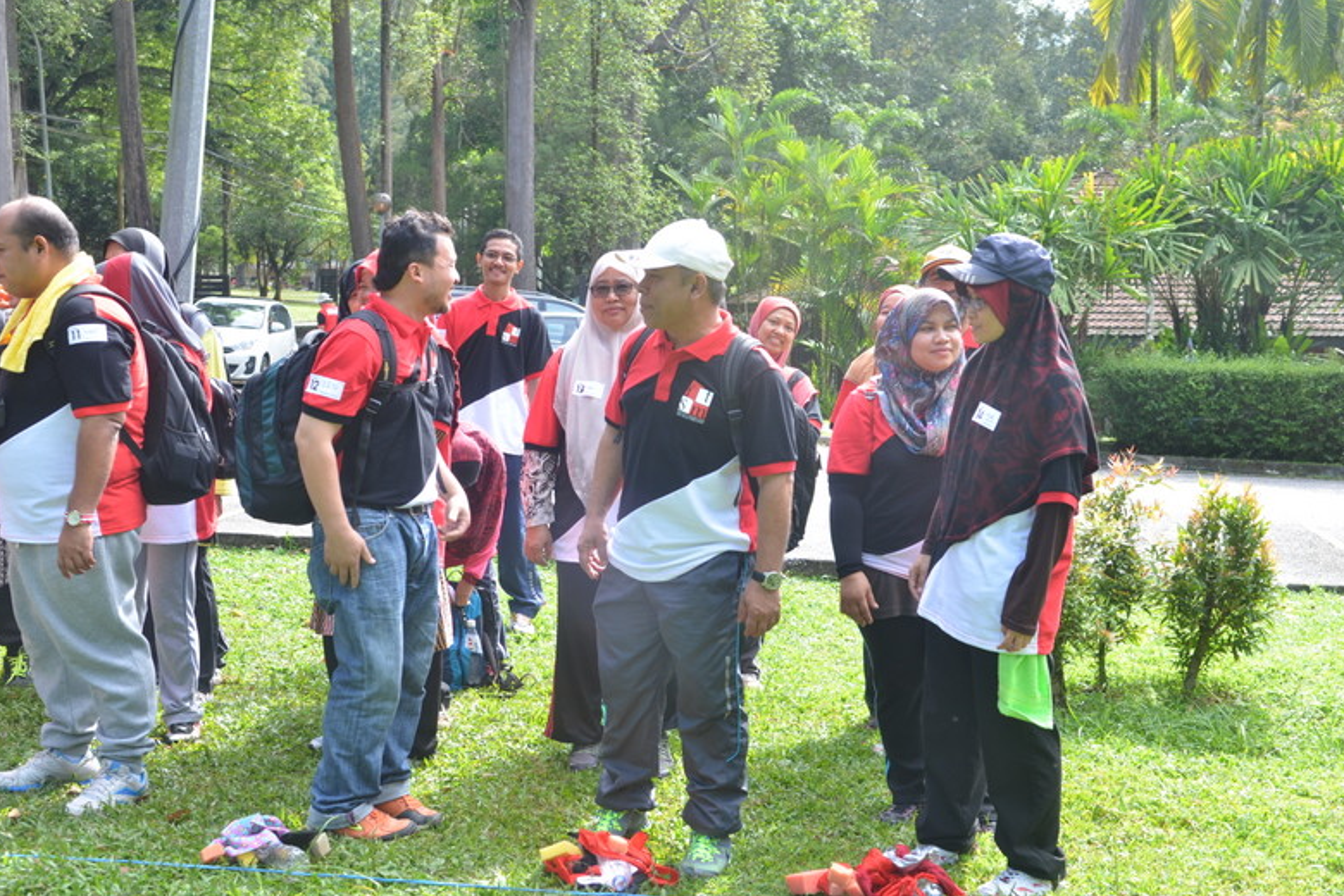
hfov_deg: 45.4
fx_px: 1605
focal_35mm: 43
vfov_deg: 31.2
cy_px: 451
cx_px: 669
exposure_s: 1/125
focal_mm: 28
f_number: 5
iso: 250
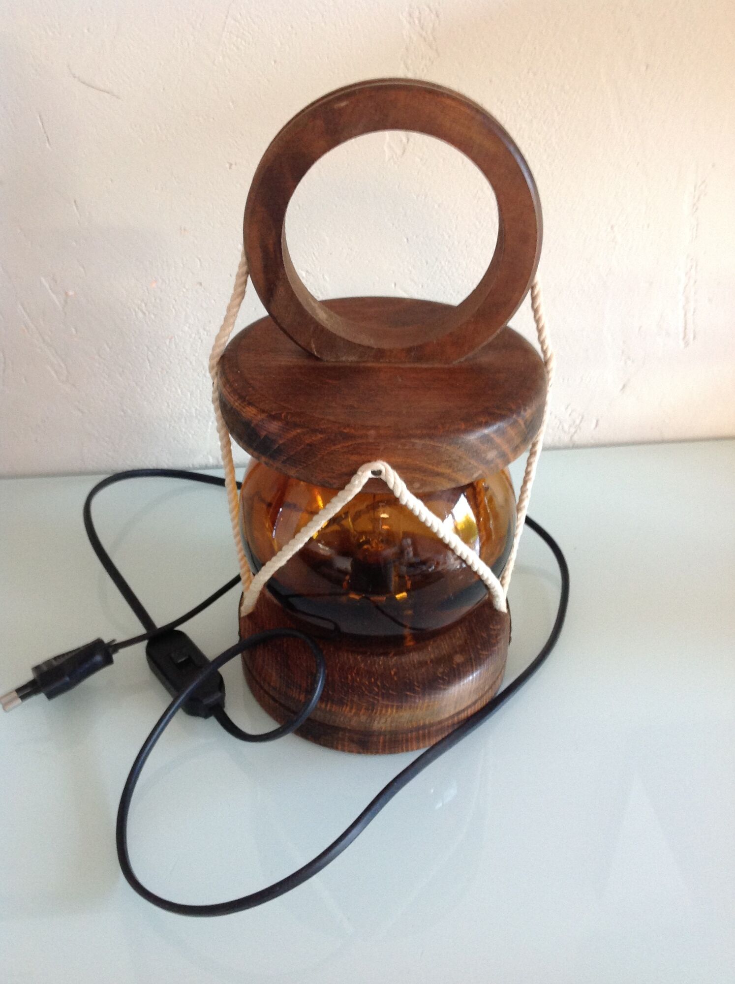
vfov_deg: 52.7
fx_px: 993
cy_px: 492
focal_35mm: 35
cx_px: 368
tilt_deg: -33.6
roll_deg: -0.1
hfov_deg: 40.6
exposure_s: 1/15
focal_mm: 4.28
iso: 160
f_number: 2.4
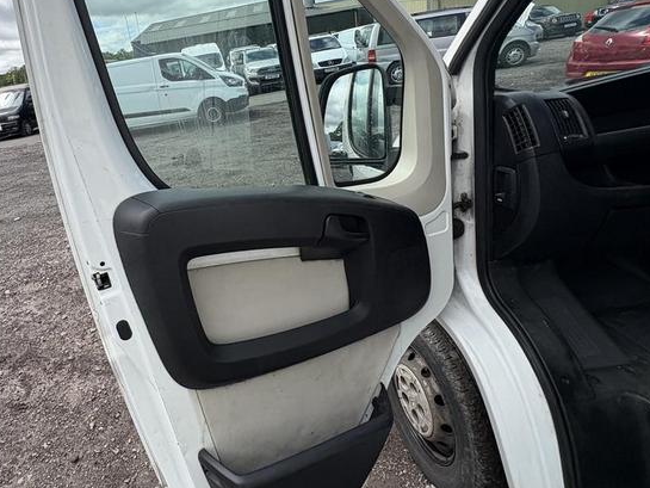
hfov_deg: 70.9
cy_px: 174
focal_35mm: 23
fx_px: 432
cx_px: 197
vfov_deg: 57.9
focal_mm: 2.22
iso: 40
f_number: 2.2
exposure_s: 1/993
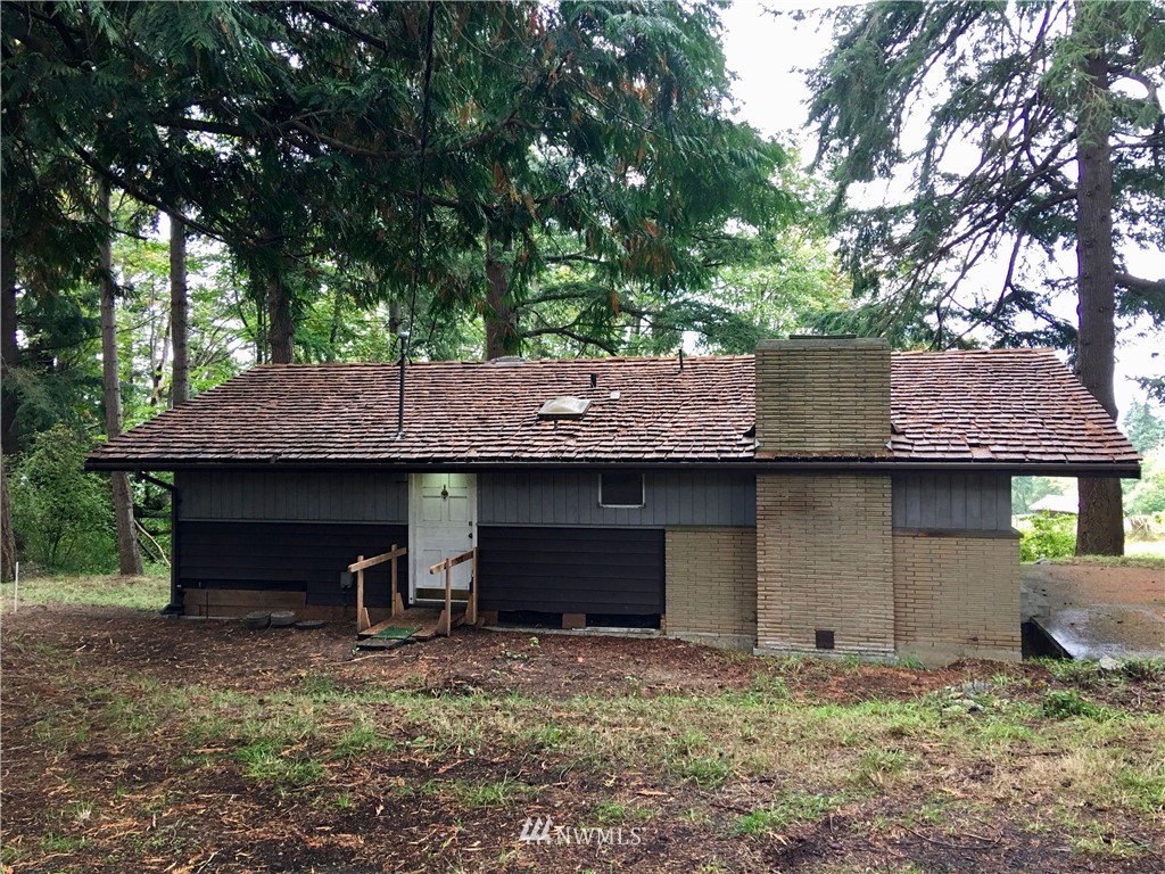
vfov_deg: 48.2
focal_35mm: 29
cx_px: 582
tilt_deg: -1.2
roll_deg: +0.1
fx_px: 976
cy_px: 437
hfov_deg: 61.7
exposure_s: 1/30
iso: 32
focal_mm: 4.15
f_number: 2.2
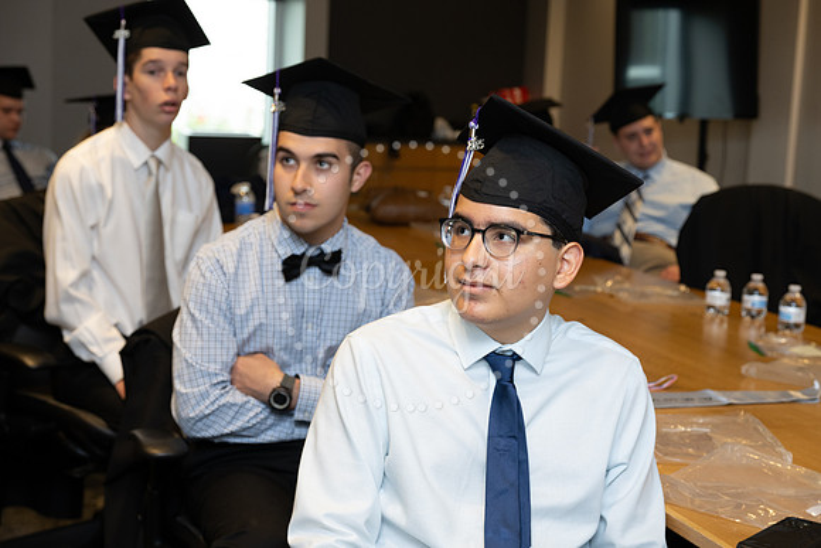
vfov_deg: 22.6
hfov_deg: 33.4
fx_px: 1369
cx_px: 410
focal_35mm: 60
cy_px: 274
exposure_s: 1/125
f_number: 5
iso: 1000
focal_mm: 60
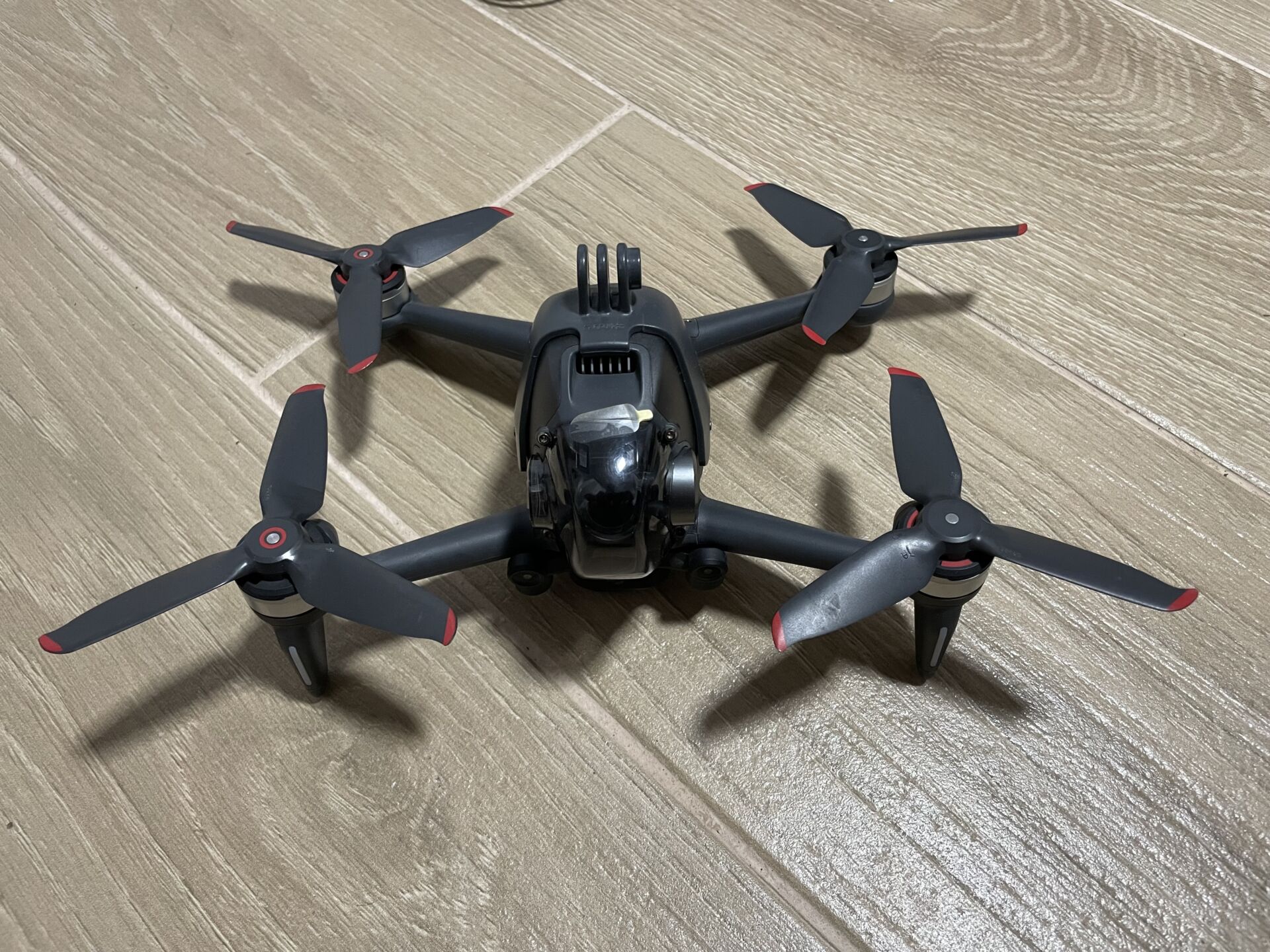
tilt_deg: -58.9
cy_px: 476
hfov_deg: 67.3
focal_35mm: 26
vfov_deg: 53.1
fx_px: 954
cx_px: 635
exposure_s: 1/60
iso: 200
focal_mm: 4.2
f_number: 1.6
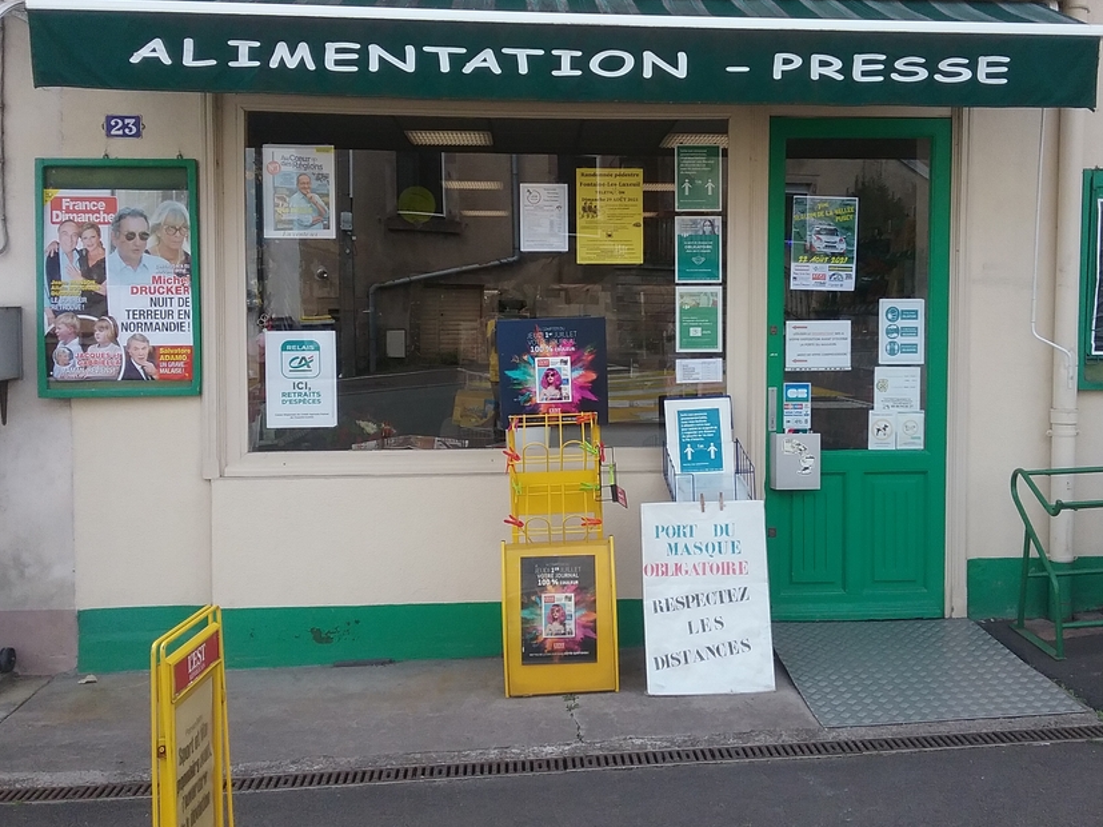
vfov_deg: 39.6
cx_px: 600
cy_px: 387
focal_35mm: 36
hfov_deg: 51.3
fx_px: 1147
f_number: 2.2
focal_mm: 3.3
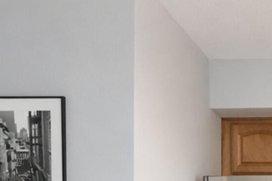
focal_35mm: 74
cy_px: 252
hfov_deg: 23.2
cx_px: 382
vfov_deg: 17.0
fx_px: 559
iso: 64
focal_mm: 16
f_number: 4
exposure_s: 1/10
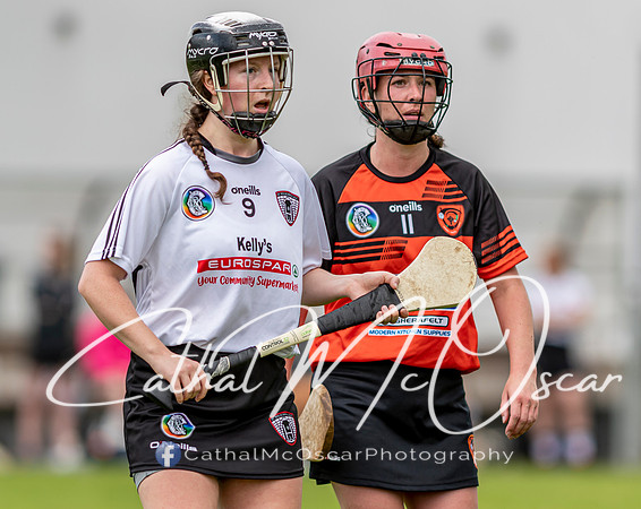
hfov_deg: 3.0
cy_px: 252
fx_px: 12392
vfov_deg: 2.4
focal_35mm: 655
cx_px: 342
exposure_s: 1/1000
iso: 100
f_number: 2.8
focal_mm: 300
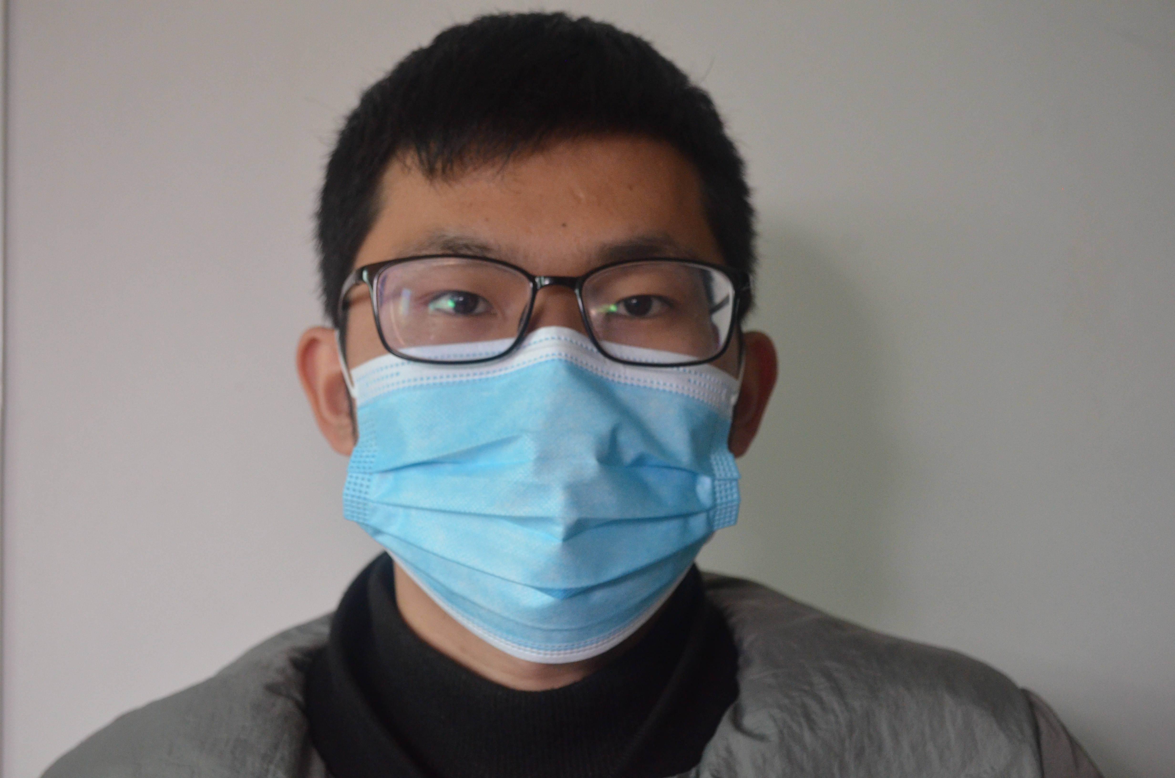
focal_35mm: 52
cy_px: 389
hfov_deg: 37.9
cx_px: 588
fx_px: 1710
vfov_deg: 25.6
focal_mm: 35
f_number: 5
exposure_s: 1/40
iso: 1600
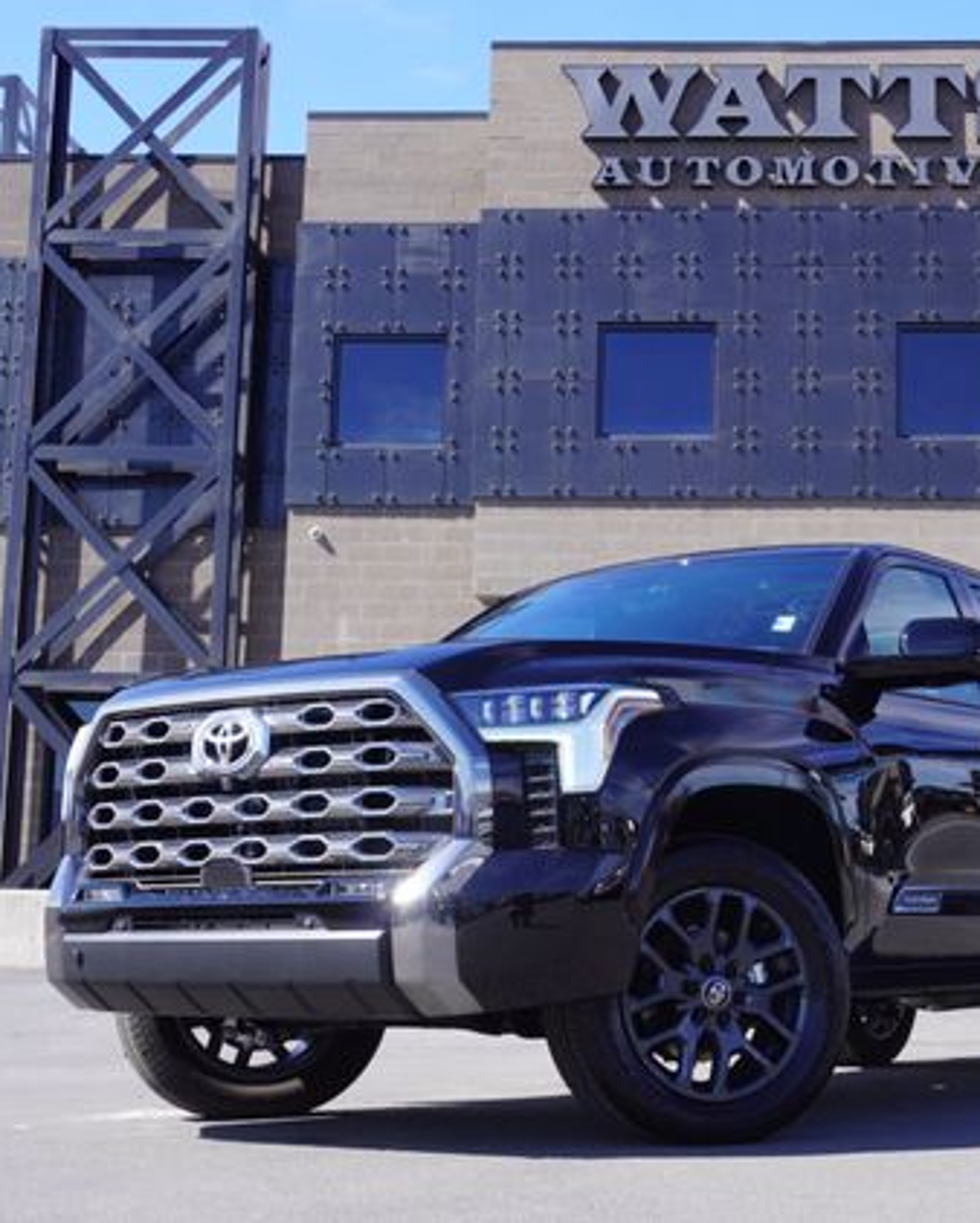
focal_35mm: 58
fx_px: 2091
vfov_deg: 32.6
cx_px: 734
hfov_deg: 26.1
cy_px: 606
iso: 100
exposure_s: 1/100
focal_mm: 27
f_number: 8
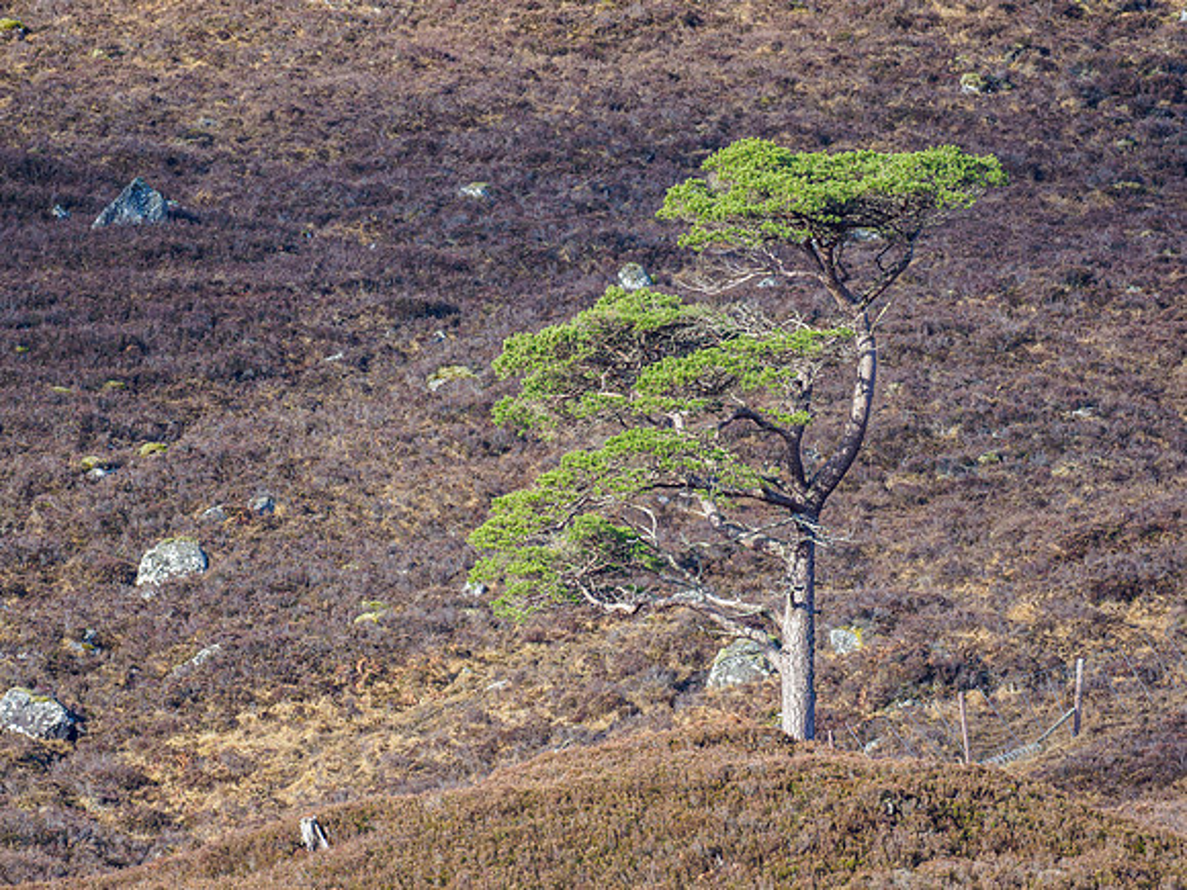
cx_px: 576
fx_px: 21202
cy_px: 445
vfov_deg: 2.4
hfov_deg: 3.2
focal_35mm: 618
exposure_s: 1/320
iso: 200
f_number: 4
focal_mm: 300
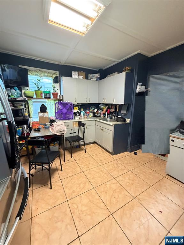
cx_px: 92
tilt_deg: -10.2
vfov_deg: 102.1
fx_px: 99
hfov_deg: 85.7
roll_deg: -0.4
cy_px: 122
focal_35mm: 14
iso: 640
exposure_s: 1/60
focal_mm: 2.22
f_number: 2.2
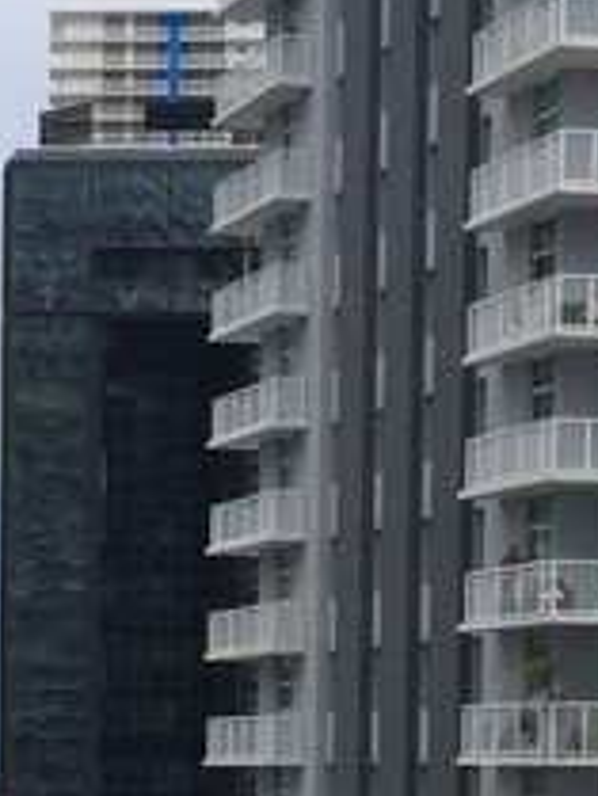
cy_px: 945
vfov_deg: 13.0
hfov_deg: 9.9
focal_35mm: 148
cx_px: -107
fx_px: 3406
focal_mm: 4.15
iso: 32
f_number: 2.2
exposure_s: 1/964
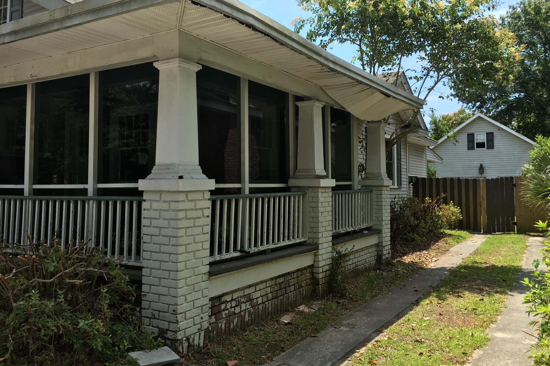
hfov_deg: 60.3
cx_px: 281
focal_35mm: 31
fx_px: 474
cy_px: 162
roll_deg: -0.4
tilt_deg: +3.3
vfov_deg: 42.3
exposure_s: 1/905
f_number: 2.2
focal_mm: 4.15
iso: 25
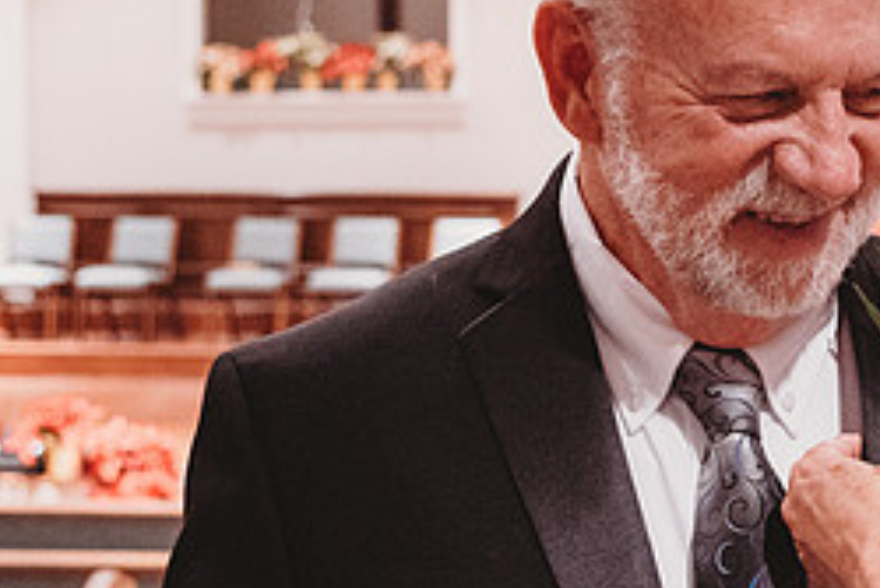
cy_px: 329
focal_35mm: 102
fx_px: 2495
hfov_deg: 19.4
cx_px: 880
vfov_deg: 13.4
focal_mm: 44
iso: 5000
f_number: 4
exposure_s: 1/125
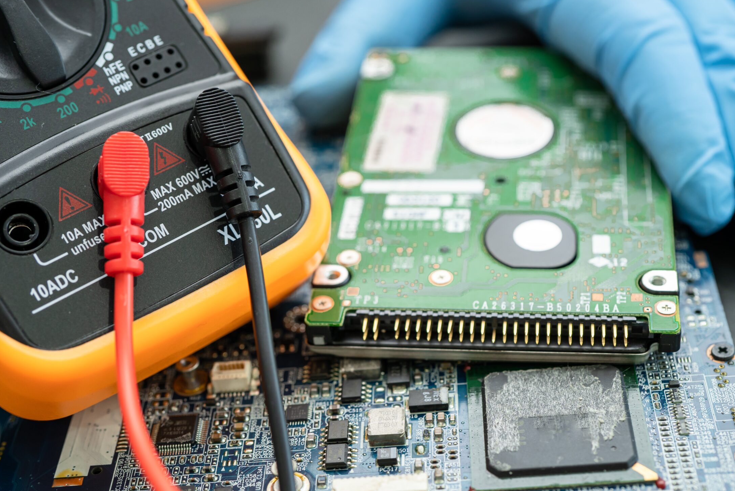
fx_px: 1205
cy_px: 242
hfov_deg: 33.9
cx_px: 414
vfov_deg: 23.0
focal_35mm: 59
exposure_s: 1/60
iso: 640
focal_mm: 50
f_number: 4.5
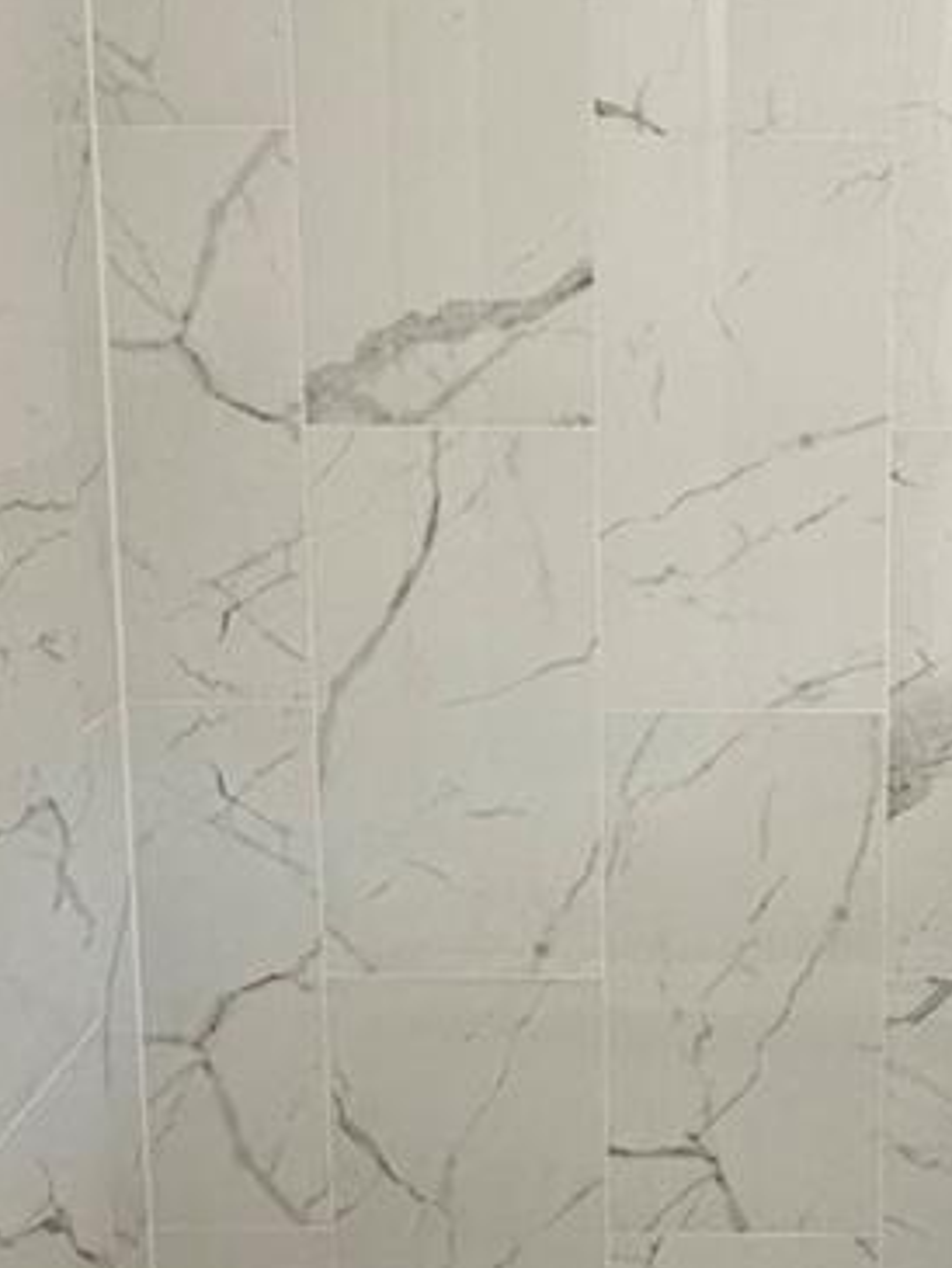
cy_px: 347
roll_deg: -1.4
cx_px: 862
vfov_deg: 40.3
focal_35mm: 46
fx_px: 1686
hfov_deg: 30.1
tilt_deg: -7.7
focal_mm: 2.22
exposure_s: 1/120
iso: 200
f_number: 2.2
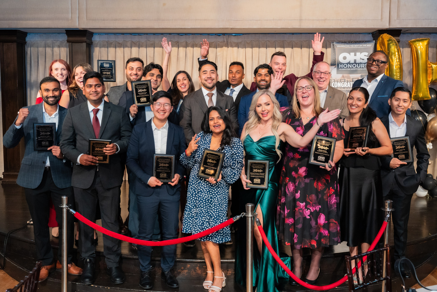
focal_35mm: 38
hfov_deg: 50.9
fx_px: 459
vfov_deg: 35.2
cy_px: 131
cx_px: 206
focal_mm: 33.4
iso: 2500
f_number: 4
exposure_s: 1/160
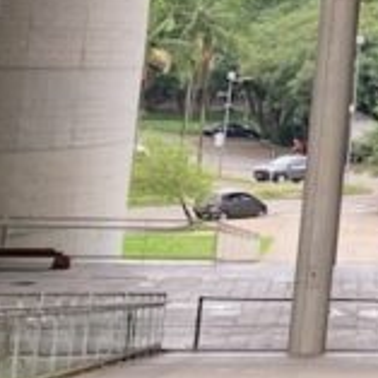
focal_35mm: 161
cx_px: 1127
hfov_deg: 8.9
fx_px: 1989
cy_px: -171
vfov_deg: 10.5
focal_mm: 3.99
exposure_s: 1/227
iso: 20
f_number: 1.8
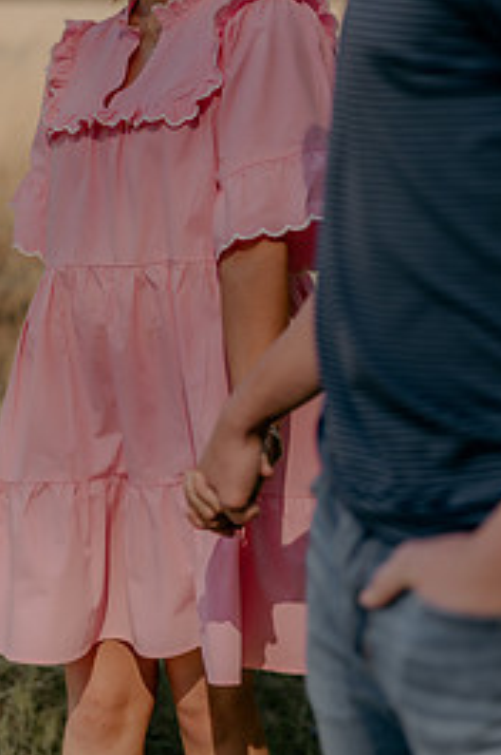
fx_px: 1779
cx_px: 212
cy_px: 251
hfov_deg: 16.0
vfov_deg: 23.8
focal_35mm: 85
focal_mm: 50
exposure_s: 1/1250
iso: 100
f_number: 1.8
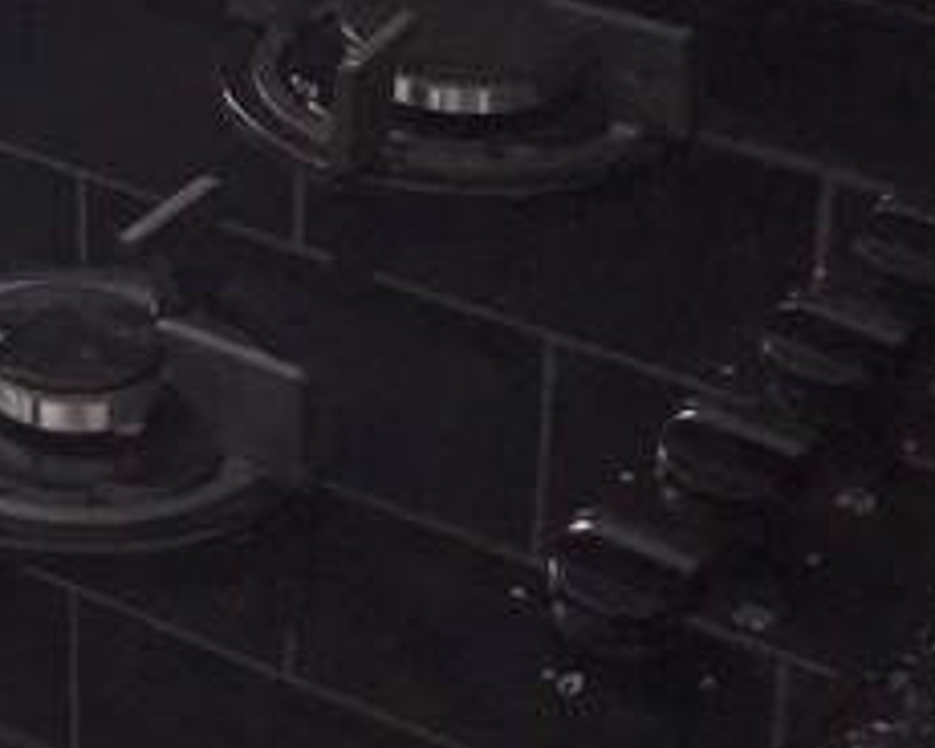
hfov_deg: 13.0
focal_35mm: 135
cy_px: -293
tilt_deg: -22.5
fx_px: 3736
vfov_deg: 11.1
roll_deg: +2.7
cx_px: -732
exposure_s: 1/100
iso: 40
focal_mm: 3.3
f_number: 2.4
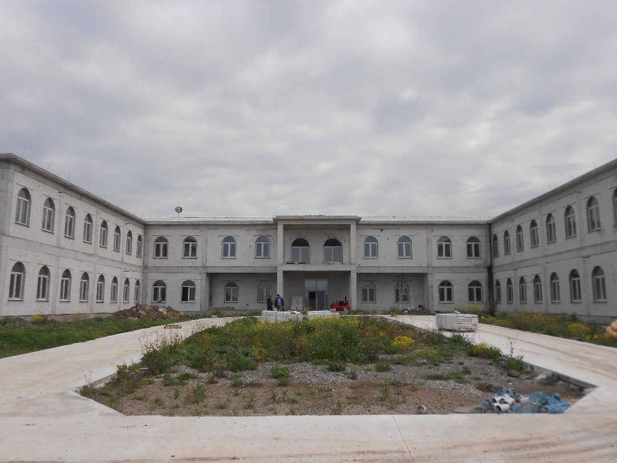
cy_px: 232
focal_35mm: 29
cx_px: 308
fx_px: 517
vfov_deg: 48.2
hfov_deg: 61.7
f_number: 3.4
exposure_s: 1/1250
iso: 80
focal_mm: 5.3
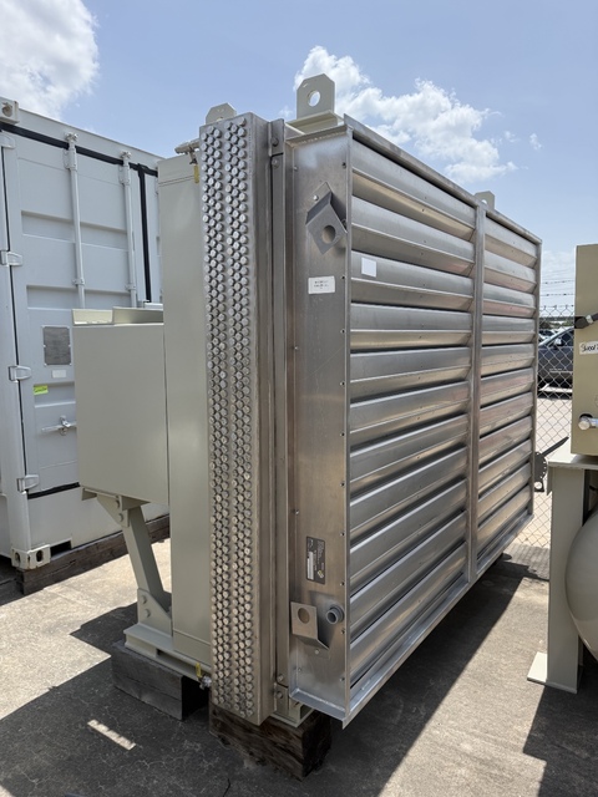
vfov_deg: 71.6
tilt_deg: -5.7
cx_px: 299
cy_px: 398
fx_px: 553
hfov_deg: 56.8
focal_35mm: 24
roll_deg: +0.8
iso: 100
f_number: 1.78
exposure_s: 1/4975
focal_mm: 6.76
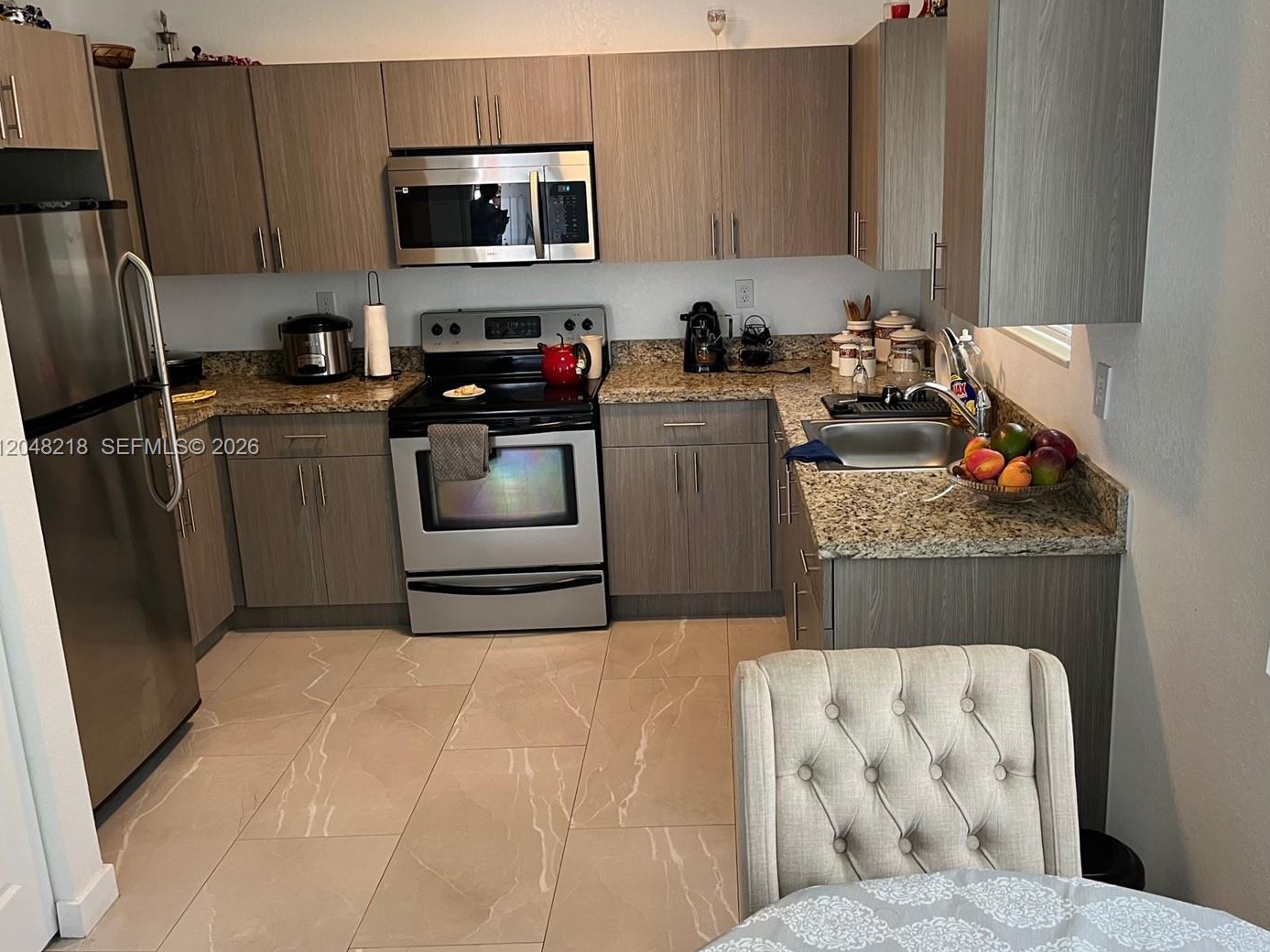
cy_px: 449
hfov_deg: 59.8
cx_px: 707
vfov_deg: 46.8
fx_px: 1101
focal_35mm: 30
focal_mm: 5.1
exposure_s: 1/75
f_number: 1.6
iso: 125
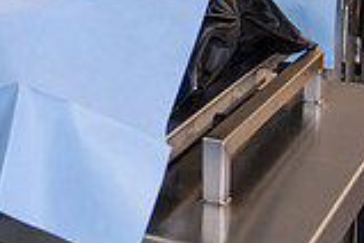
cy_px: -102
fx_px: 1072
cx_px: -151
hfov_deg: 17.6
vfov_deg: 12.4
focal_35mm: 106
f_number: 4
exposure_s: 1/200
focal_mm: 29
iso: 500
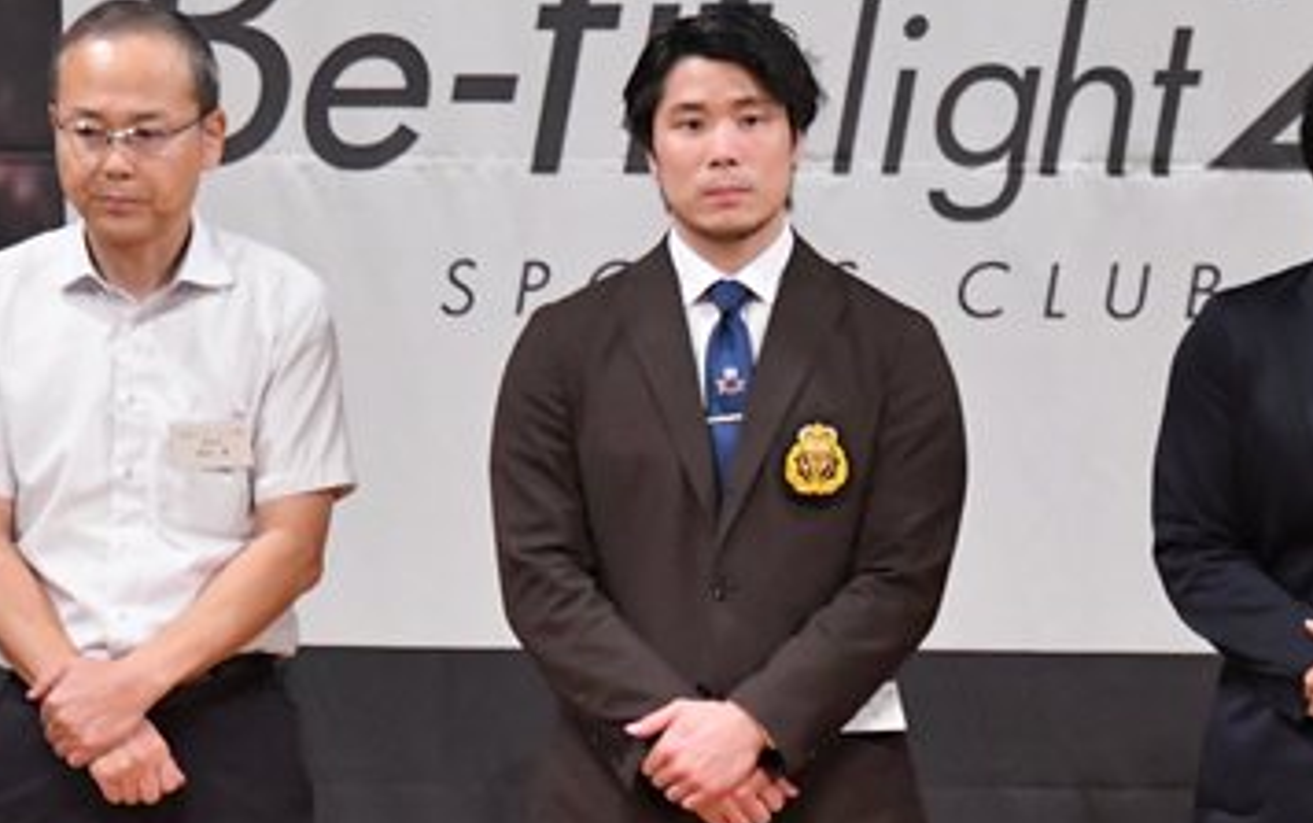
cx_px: 592
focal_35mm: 598
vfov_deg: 2.2
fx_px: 21412
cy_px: 727
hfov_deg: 3.5
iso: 8000
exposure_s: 1/400
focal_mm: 180
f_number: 5.6
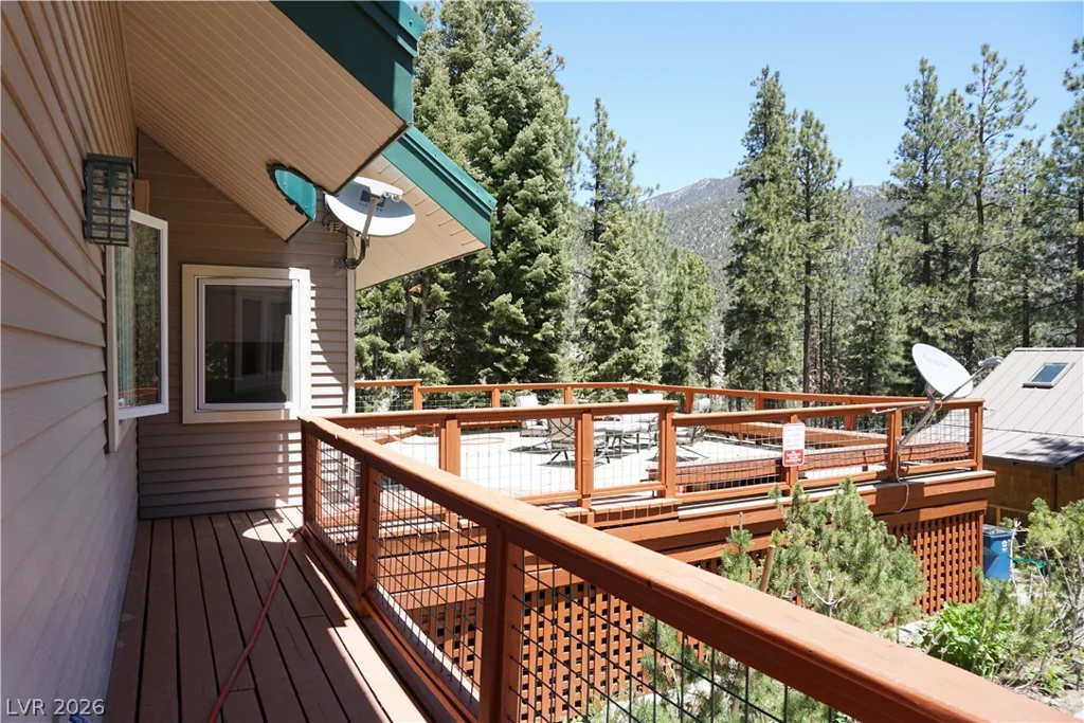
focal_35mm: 24
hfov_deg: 73.7
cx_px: 542
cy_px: 362
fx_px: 723
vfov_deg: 53.1
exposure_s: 1/160
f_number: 5.6
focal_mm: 16
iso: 100
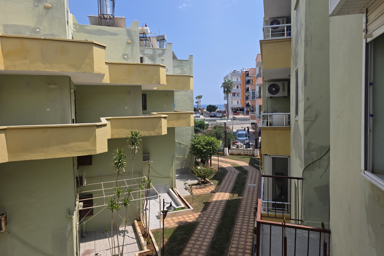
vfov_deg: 53.0
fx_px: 256
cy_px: 114
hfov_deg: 73.7
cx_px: 192
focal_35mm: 24
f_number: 1.7
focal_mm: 6.3
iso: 80
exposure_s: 1/7061
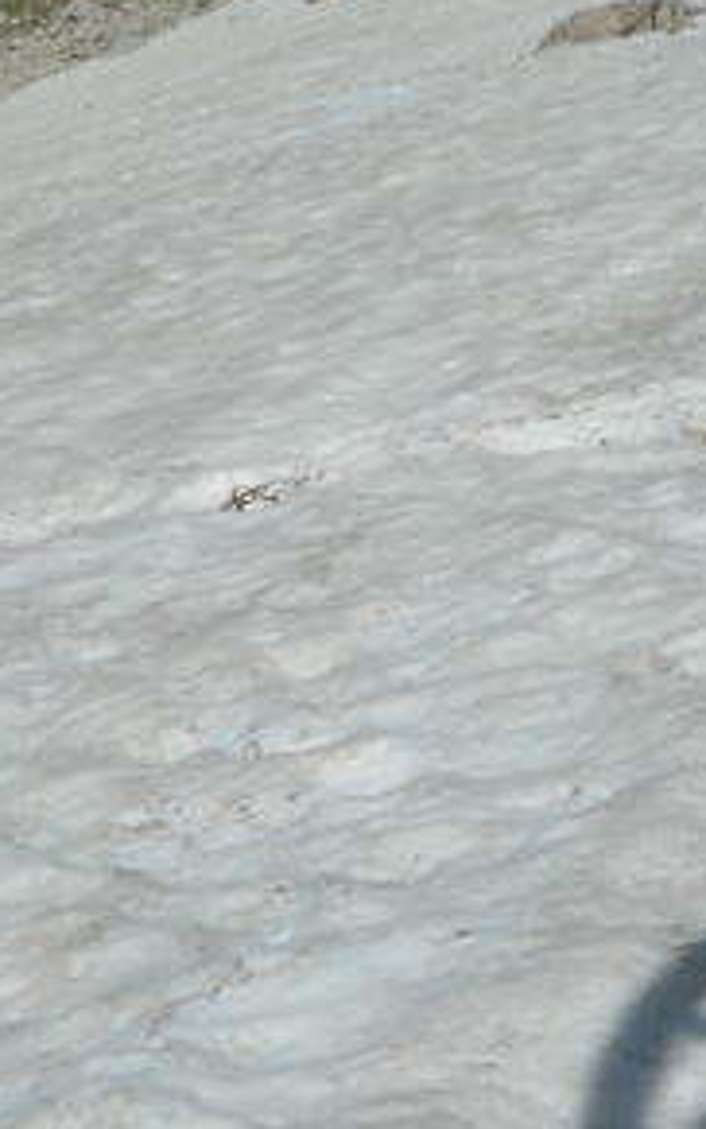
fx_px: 2585
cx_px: 223
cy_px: 1335
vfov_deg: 22.8
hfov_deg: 15.5
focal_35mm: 84
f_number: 8
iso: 125
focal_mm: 8.8
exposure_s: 1/1000
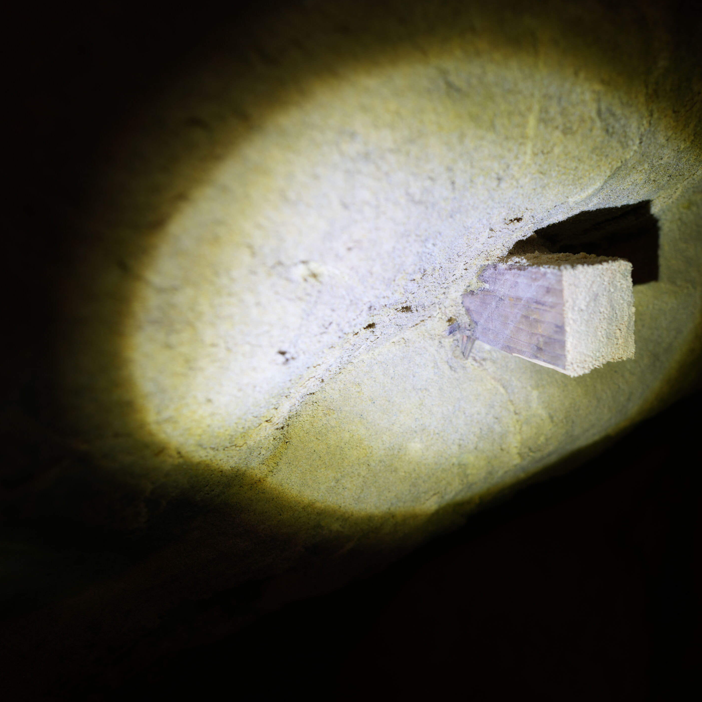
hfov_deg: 68.9
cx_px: 497
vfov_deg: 72.1
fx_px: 482
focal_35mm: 21
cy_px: 352
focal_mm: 16
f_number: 2.8
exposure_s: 1/60
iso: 100
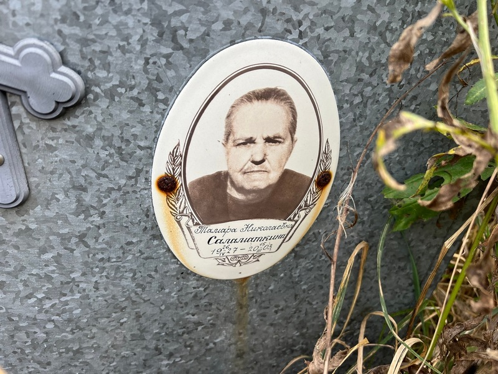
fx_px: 374
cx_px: 249
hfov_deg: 67.3
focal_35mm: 26
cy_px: 187
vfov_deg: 53.1
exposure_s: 1/666
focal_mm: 5.7
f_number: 1.5
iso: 50
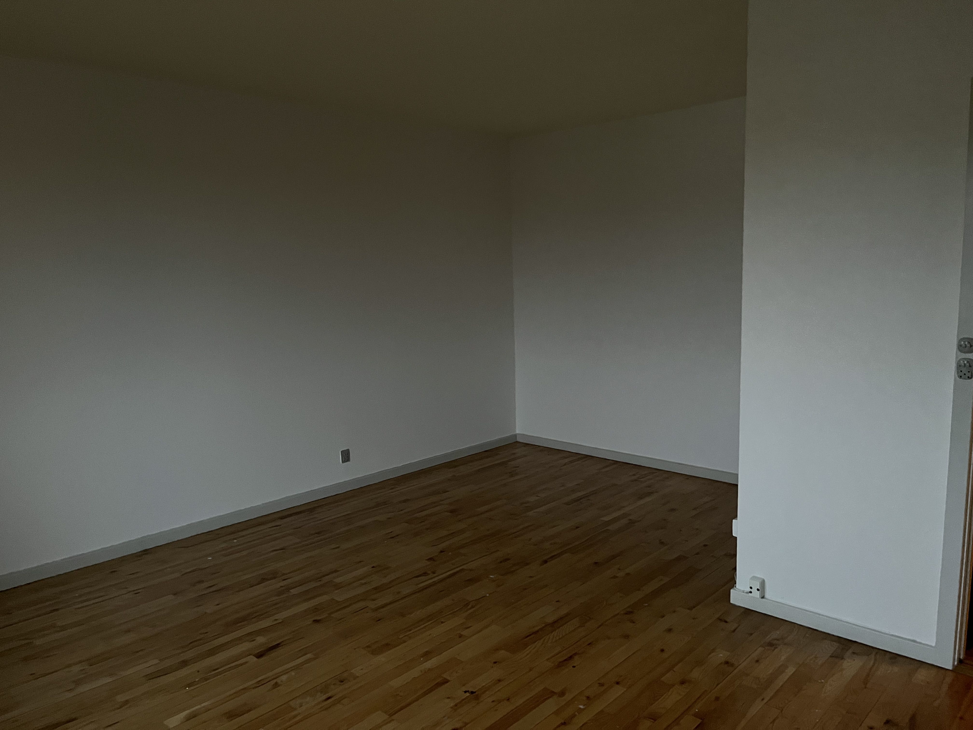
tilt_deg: -7.9
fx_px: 731
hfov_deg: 67.3
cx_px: 486
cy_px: 365
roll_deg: +1.4
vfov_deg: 53.1
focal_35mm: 26
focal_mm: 5.1
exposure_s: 1/30
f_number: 1.6
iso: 800
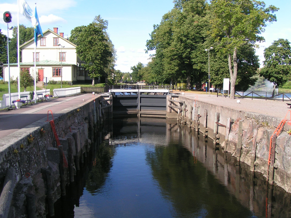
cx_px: 146
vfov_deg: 37.7
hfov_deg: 49.0
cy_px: 109
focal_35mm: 38
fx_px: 319
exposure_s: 1/160
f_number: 5.6
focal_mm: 5.8
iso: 50
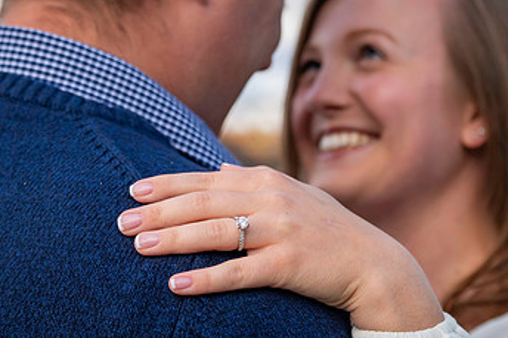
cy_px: 86
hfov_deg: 17.0
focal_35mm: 120
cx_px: 322
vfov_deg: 11.4
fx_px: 1692
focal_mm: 70
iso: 1250
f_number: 4.5
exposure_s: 1/8000
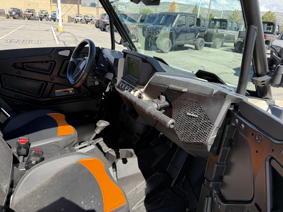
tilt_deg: -22.9
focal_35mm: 24
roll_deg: -3.9
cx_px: 142
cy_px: 106
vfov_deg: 56.8
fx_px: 196
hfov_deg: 71.6
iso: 100
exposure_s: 1/898
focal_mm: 6.76
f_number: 1.78
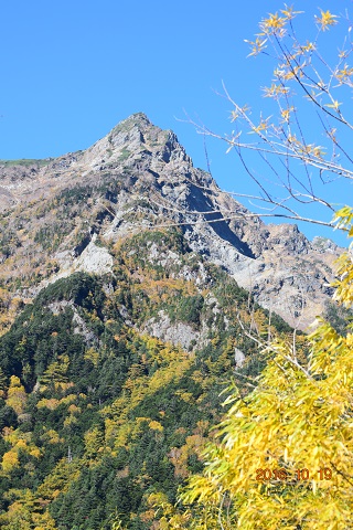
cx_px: 176
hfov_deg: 16.6
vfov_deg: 24.6
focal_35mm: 82
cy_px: 265
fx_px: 1213
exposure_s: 1/320
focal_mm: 55
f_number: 10
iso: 400
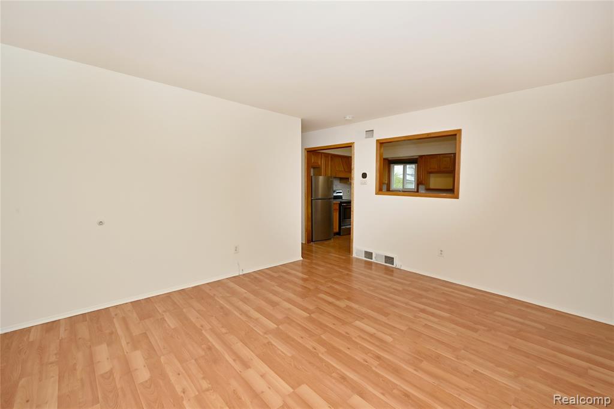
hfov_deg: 104.3
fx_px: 239
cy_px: 204
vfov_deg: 81.2
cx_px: 307
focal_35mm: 14
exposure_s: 1/60
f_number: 10
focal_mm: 14
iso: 320
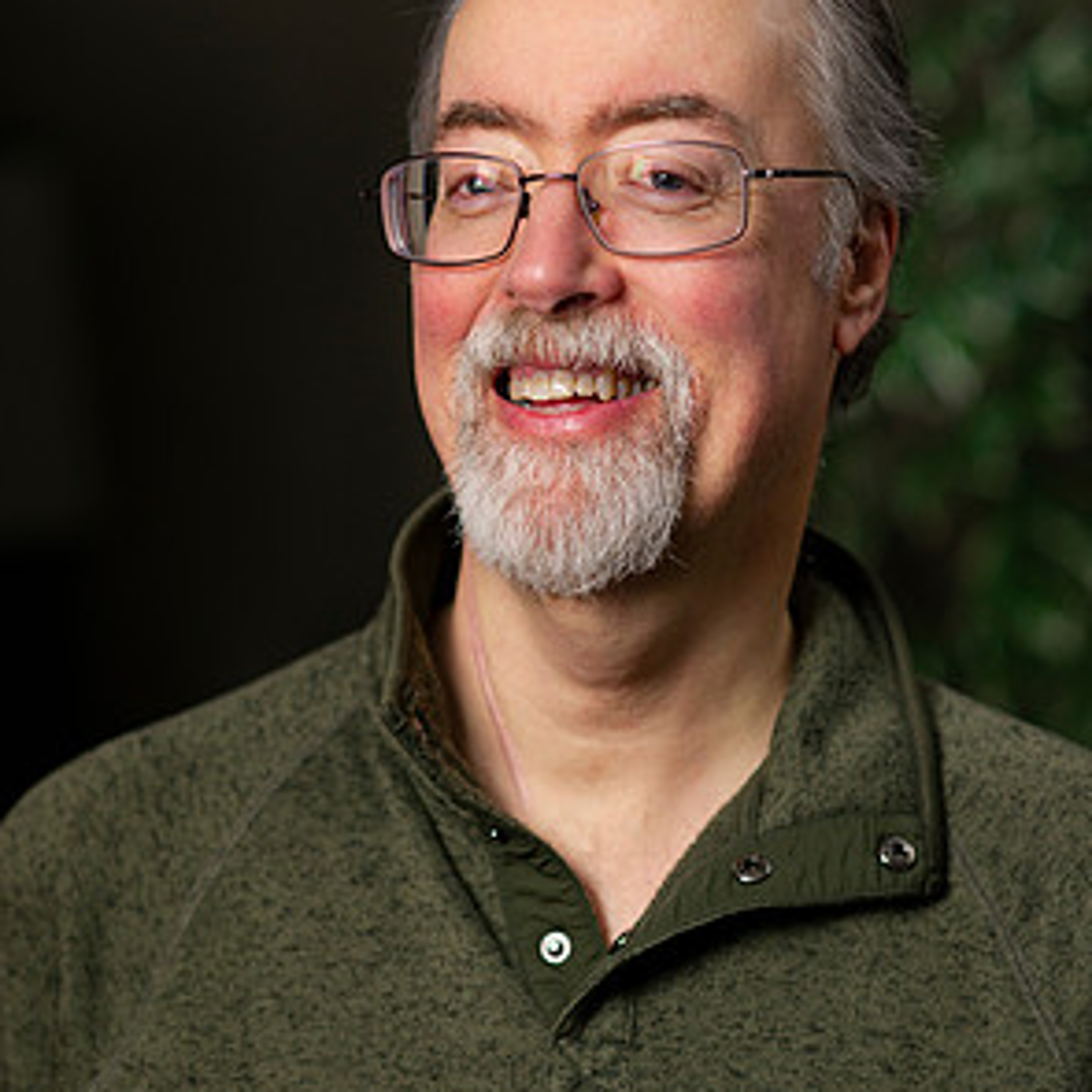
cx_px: 550
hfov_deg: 15.8
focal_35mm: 110
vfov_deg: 15.8
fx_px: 3926
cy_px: 614
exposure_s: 1/160
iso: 1000
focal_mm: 85
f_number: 3.2
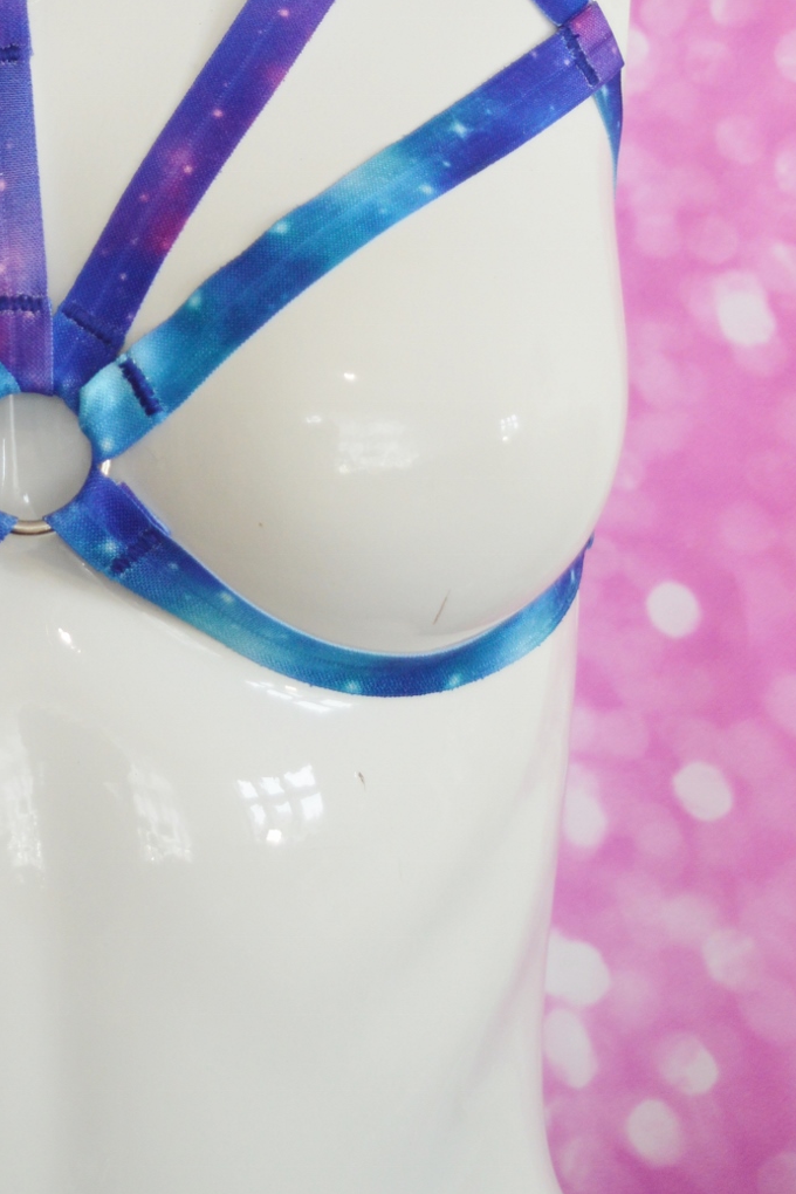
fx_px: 3681
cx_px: -56
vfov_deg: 17.9
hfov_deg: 12.2
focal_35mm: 111
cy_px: -60
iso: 400
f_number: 4.5
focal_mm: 34
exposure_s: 1/80
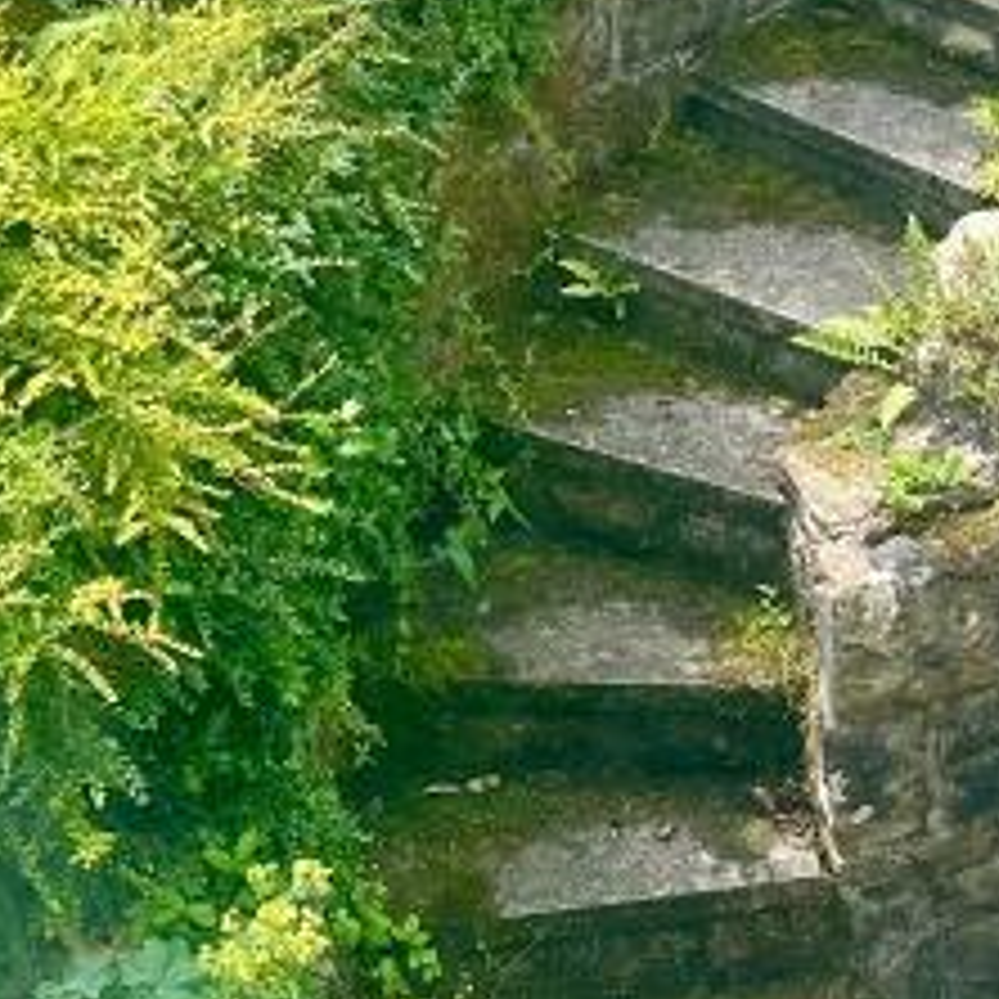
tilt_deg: -18.1
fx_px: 3200
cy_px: -212
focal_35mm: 98
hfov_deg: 17.0
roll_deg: -0.9
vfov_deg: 16.9
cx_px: 1179
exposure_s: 1/762
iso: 80
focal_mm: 6.86
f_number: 1.78
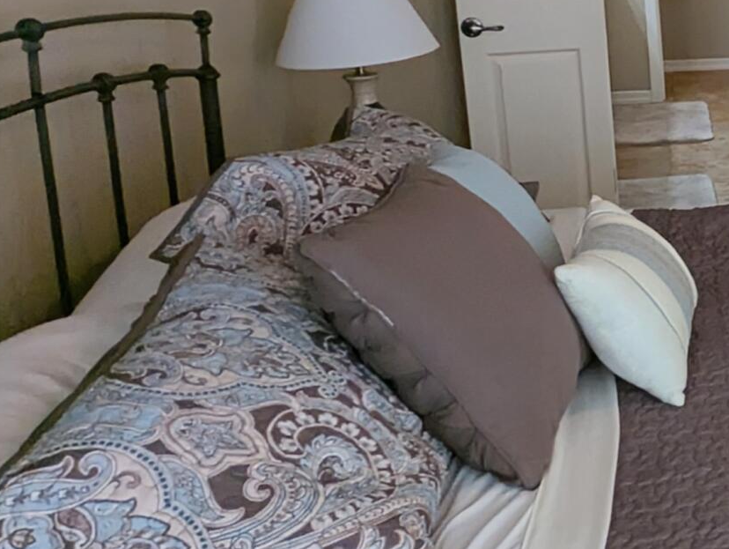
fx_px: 1223
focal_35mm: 58
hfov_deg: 26.3
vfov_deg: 25.0
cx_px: 1029
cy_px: 139
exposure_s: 1/120
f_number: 2.2
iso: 145
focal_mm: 2.35
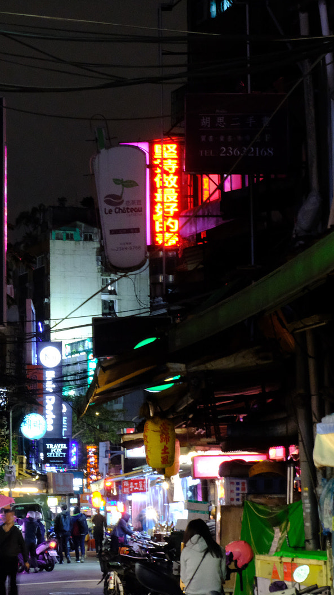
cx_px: 37
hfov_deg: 10.8
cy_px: 299
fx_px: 1749
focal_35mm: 111
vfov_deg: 19.3
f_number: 16
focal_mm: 46.7
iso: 5000
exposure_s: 1/4
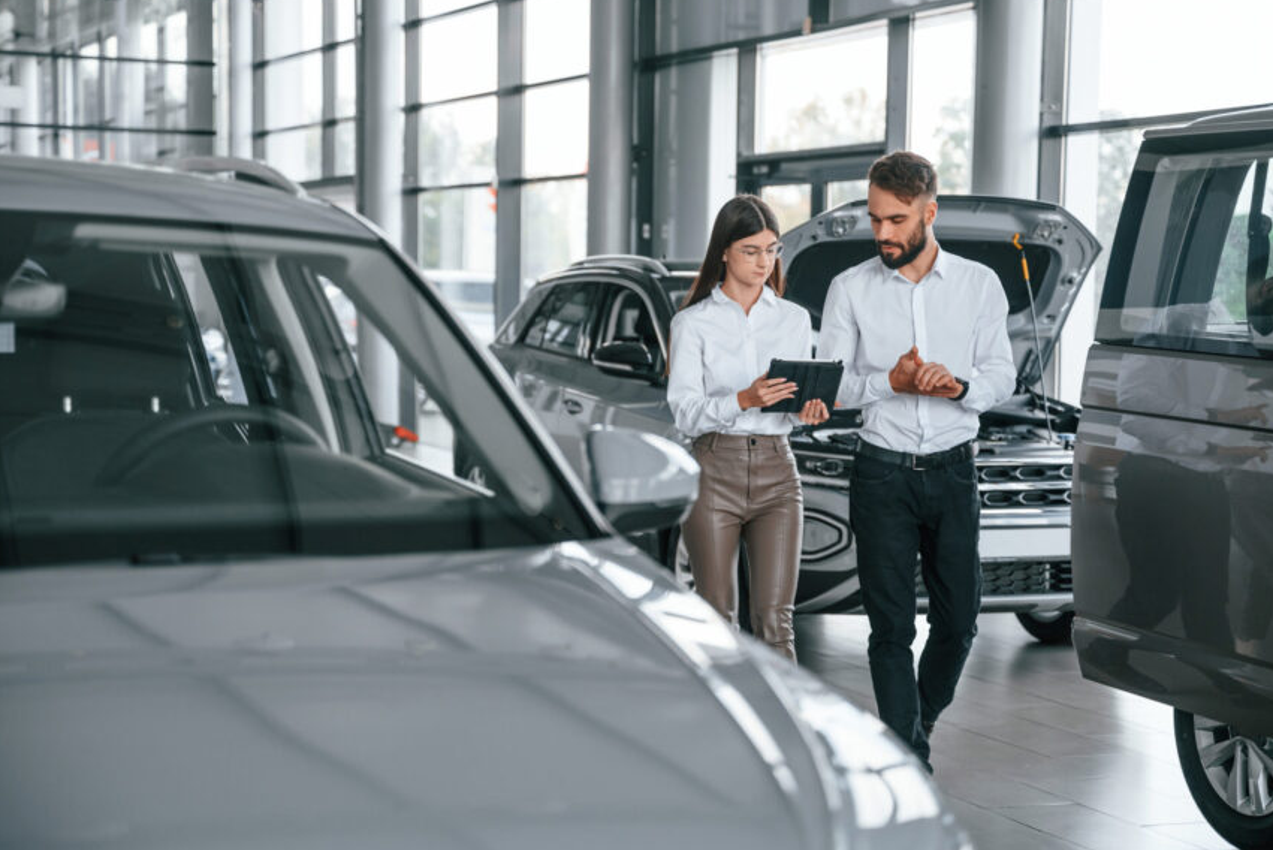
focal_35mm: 74
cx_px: 622
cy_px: 404
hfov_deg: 27.3
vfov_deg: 18.4
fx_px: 2617
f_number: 2.8
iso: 400
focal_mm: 70
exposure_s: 1/400
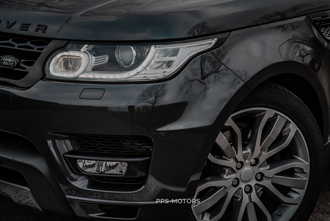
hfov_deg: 26.6
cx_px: 179
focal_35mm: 76
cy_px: 106
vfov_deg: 18.0
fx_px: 697
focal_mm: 70
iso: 100
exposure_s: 1/80
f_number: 5.6
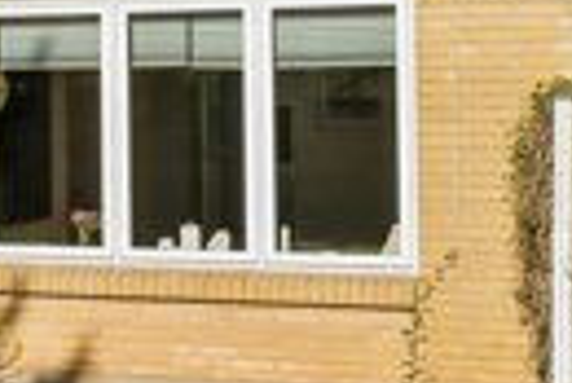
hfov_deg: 14.3
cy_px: 121
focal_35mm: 129
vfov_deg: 10.6
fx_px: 2052
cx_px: -396
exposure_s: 1/1000
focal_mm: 14
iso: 250
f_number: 8
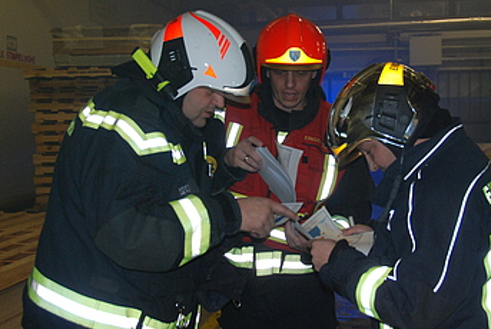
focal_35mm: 54
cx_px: 268
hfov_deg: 36.8
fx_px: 738
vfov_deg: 25.1
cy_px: 145
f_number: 5
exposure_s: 1/60
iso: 800
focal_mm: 26
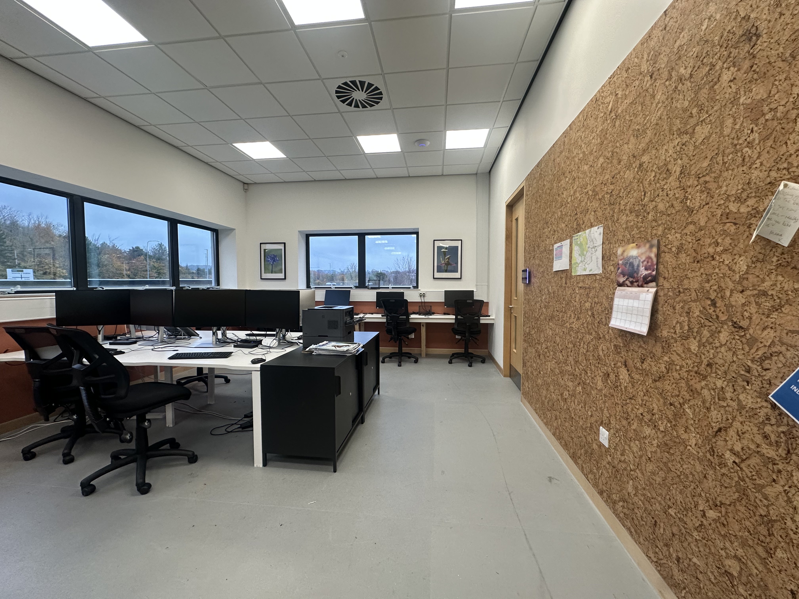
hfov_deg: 102.1
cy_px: 300
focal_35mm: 14
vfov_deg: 85.7
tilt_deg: -2.7
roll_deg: -0.5
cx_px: 400
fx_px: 323
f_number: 2.2
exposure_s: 1/100
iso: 160
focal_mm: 2.22
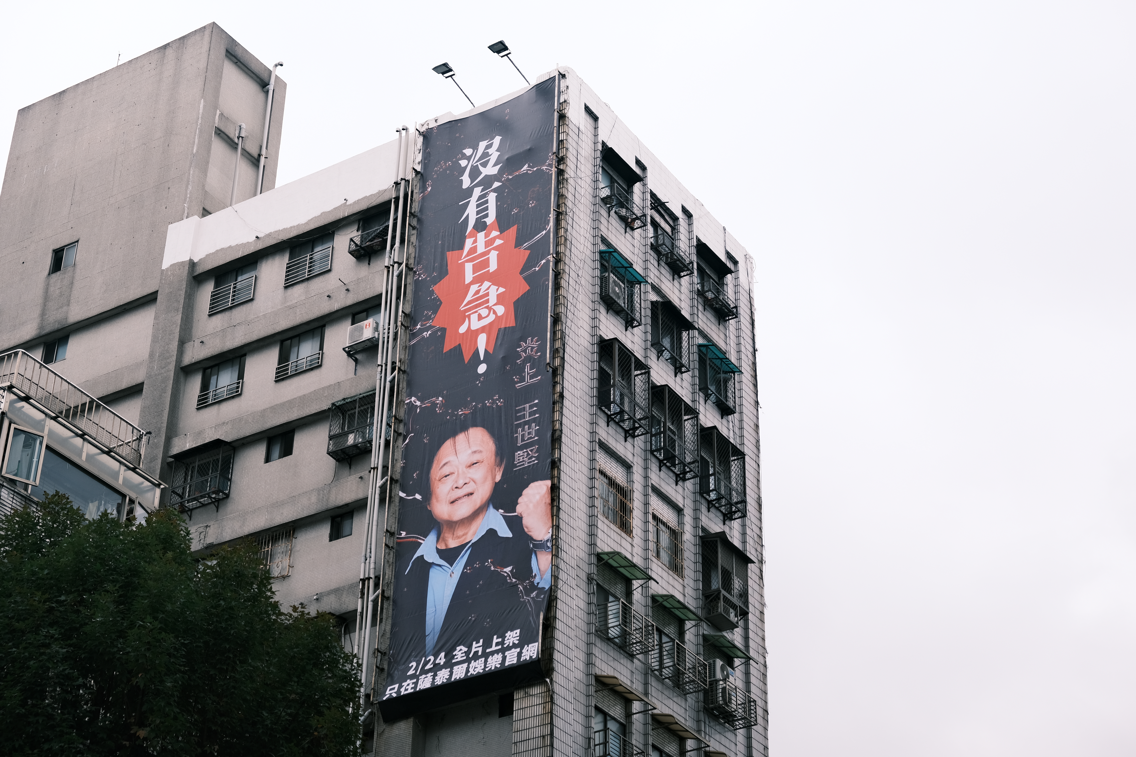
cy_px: 378
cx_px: 568
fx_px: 2114
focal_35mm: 67
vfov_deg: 20.3
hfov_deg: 30.1
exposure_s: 1/2400
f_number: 5.6
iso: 320
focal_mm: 44.4
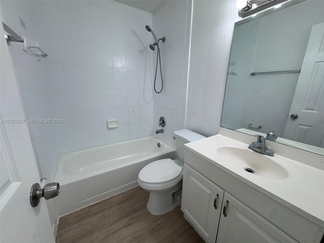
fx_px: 131
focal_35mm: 14
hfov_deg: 102.1
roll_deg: -0.8
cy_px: 122
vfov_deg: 85.7
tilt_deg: -15.2
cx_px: 162
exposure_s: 1/120
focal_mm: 2.22
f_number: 2.2
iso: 64
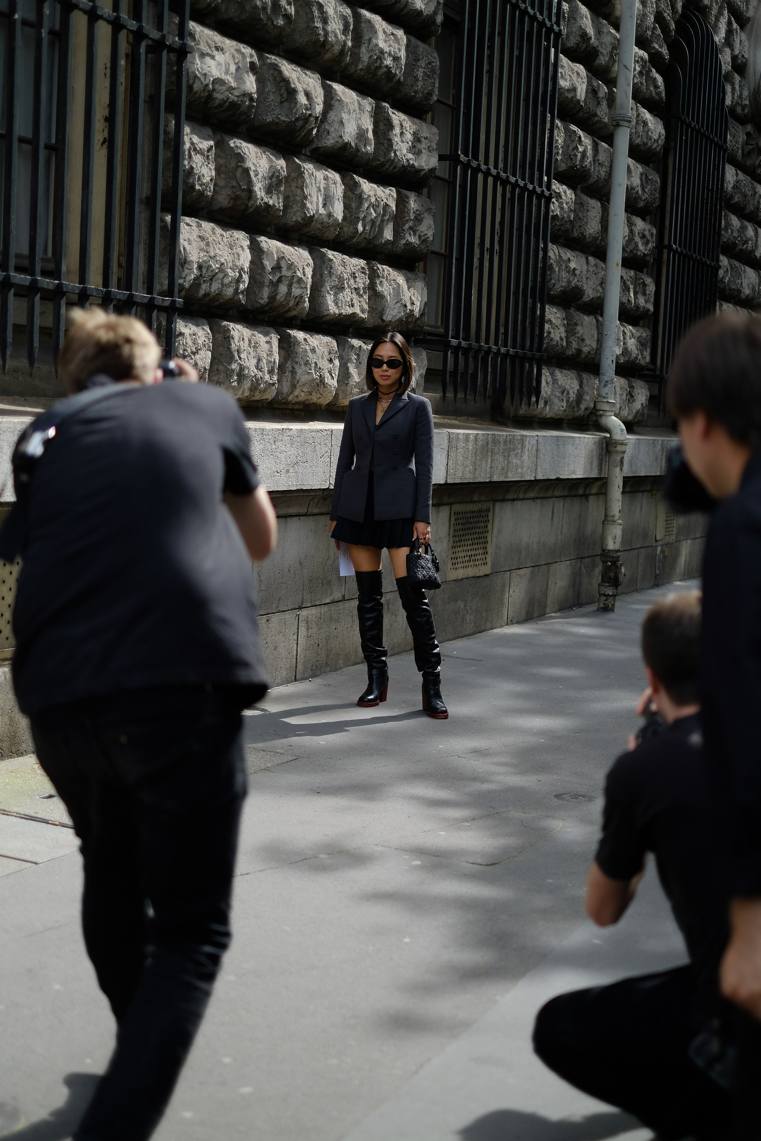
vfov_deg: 37.5
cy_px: 570
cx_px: 380
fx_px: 1680
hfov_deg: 25.5
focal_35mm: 53
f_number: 1.4
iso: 200
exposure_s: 1/4000
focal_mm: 35
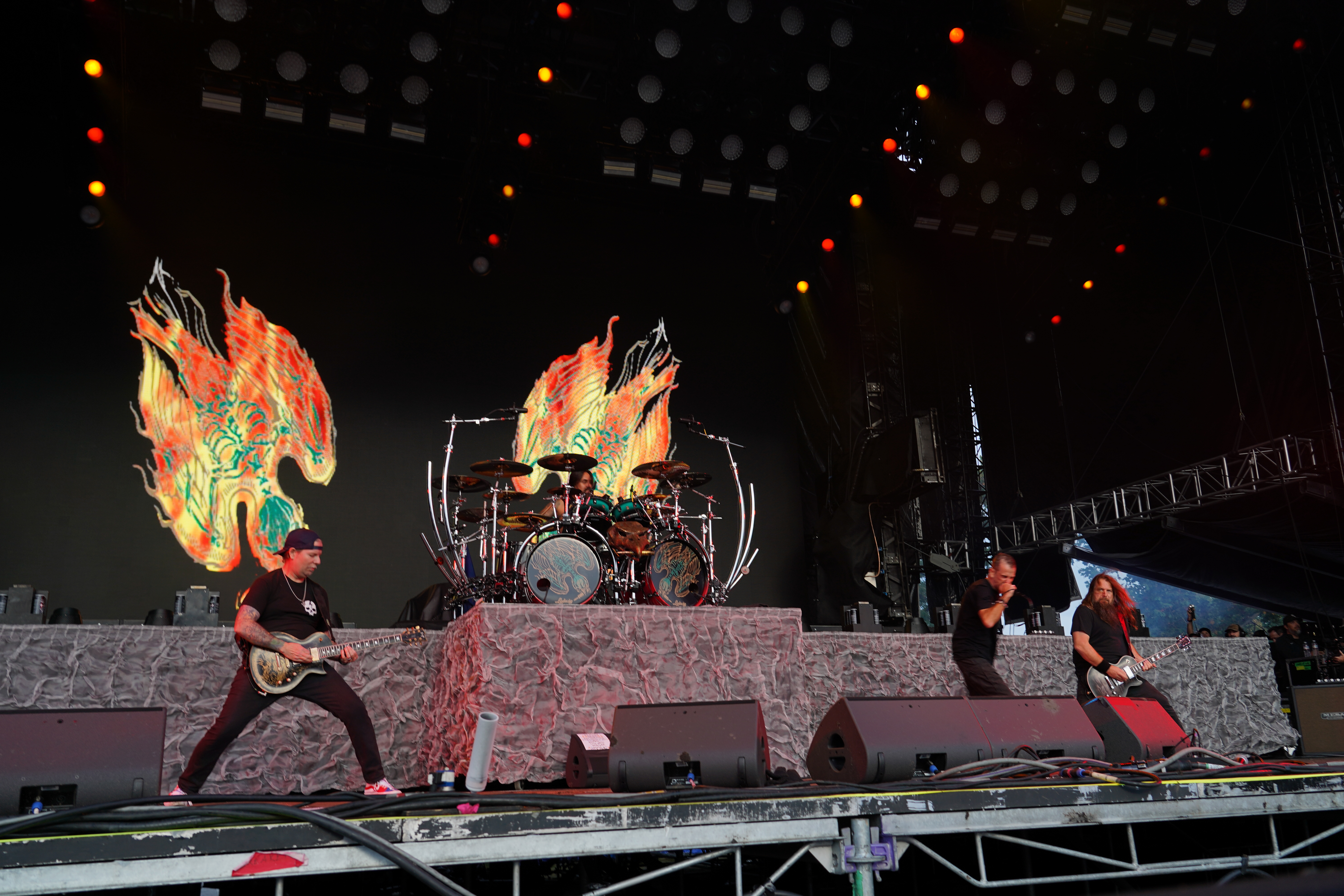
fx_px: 1120
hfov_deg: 61.9
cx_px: 672
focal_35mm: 30
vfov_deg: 43.6
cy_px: 448
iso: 100
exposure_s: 1/60
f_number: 5.6
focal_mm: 30
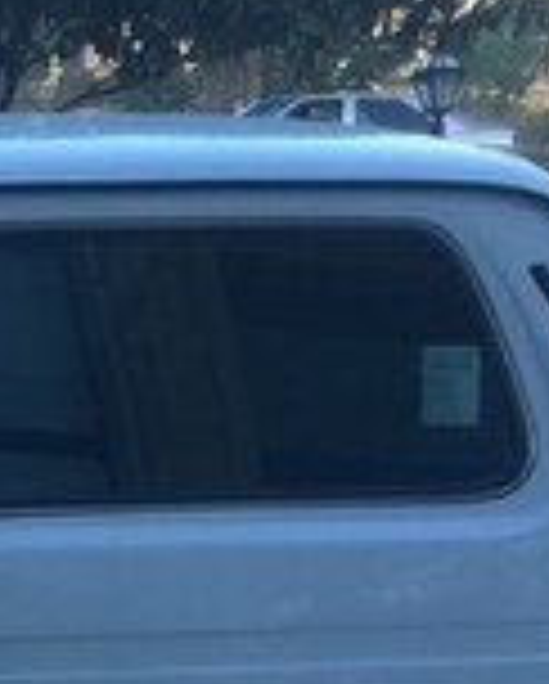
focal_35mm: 123
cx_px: -500
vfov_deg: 15.3
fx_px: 2493
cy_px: 691
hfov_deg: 11.5
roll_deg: +1.0
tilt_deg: -15.5
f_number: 2.2
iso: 32
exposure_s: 1/152
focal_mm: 4.15
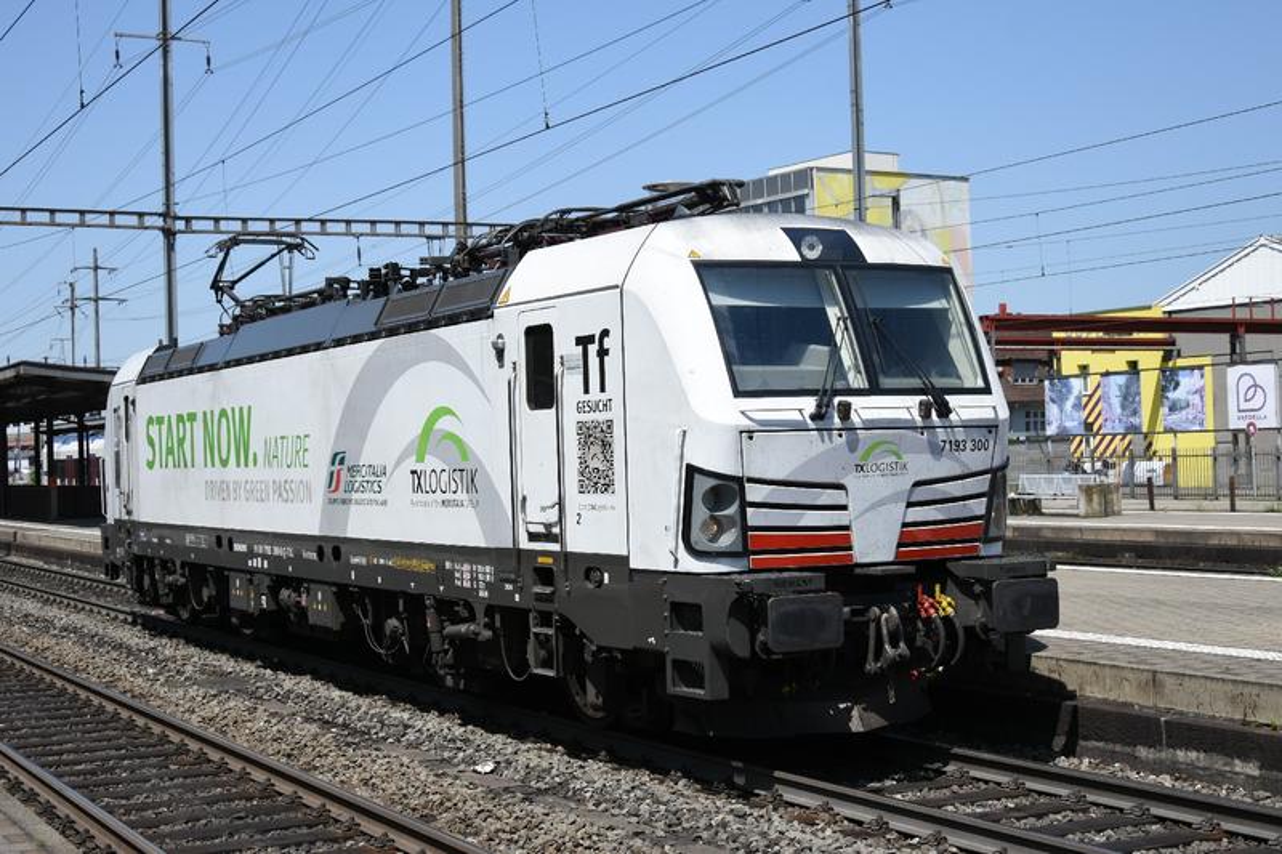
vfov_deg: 26.5
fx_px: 1816
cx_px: 641
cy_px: 427
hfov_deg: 38.9
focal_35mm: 51
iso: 200
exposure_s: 1/1250
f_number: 5.6
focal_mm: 34
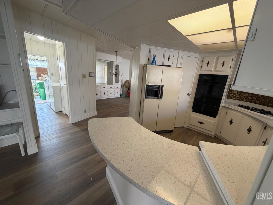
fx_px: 110
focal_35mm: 14
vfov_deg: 85.7
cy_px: 102
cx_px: 136
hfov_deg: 102.1
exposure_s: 1/60
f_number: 2.2
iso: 200
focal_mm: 2.22
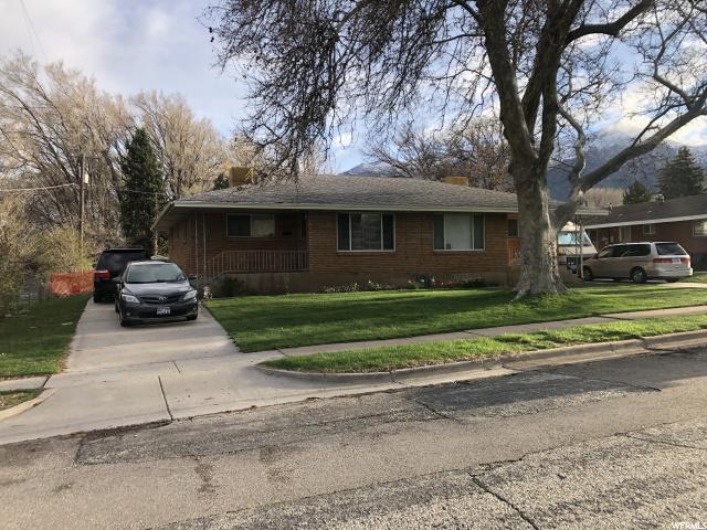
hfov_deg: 63.4
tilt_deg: +0.0
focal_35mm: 28
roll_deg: +0.3
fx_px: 572
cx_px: 354
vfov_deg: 49.7
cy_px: 265
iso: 20
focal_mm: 3.99
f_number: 1.8
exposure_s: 1/585
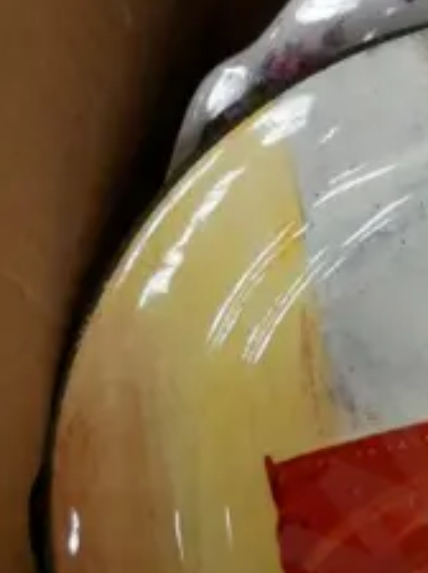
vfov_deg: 12.2
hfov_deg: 8.8
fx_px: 2563
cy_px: -278
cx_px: 968
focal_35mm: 155
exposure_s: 1/60
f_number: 4
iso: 2000
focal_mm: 17
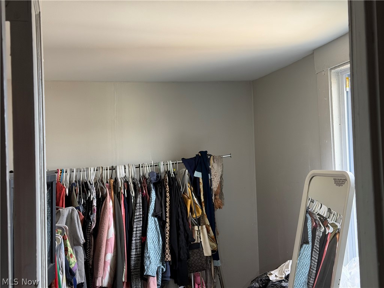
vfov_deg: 30.3
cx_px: 192
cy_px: 144
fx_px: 532
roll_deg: +3.3
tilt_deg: +1.3
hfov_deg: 39.7
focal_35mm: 48
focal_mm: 6.76
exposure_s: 1/60
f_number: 1.78
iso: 125
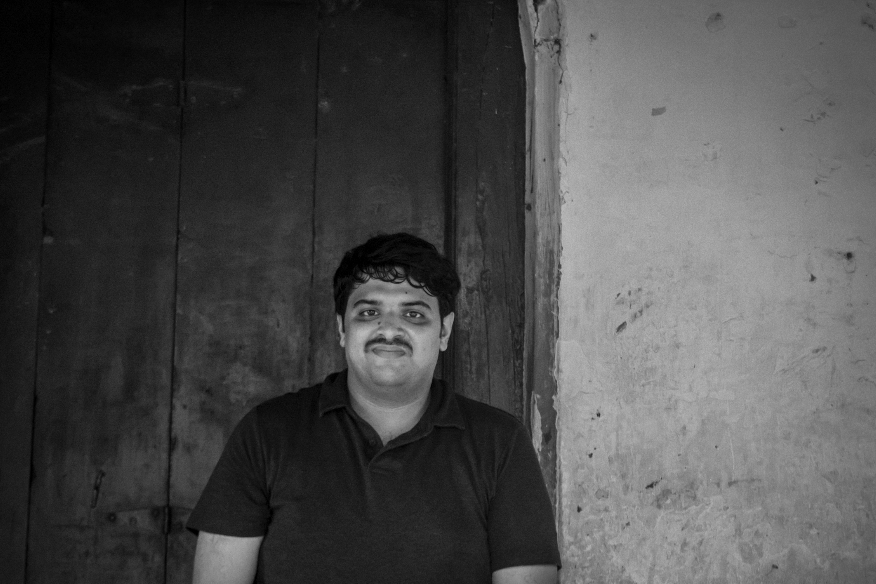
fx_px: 1533
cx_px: 438
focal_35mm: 63
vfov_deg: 21.6
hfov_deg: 31.9
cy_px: 292
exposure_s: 1/60
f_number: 5
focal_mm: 42
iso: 720
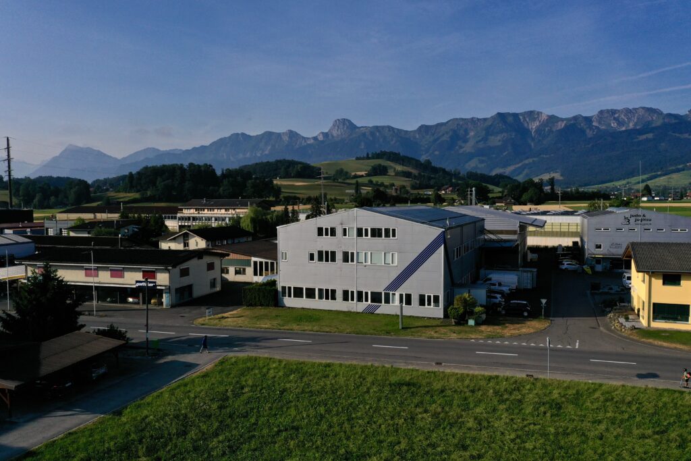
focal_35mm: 28
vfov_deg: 46.4
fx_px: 537
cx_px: 346
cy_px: 230
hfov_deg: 65.5
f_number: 7.1
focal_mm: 10.26
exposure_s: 1/800
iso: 100
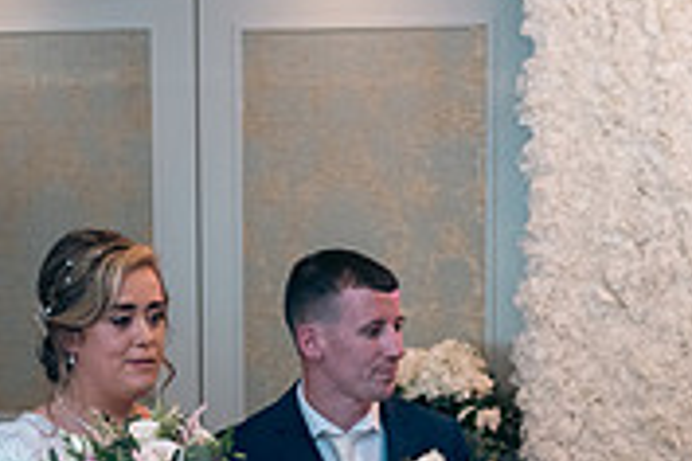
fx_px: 2018
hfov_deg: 19.1
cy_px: 572
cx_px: 629
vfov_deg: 12.7
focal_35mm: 105
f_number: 3.5
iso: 640
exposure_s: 1/160
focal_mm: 32
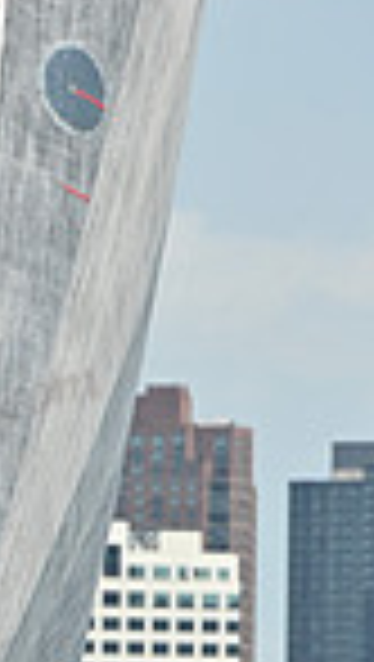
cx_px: -766
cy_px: 745
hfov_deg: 1.7
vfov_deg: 3.1
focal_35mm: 704
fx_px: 12376
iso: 320
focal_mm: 170
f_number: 9
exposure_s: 1/1000
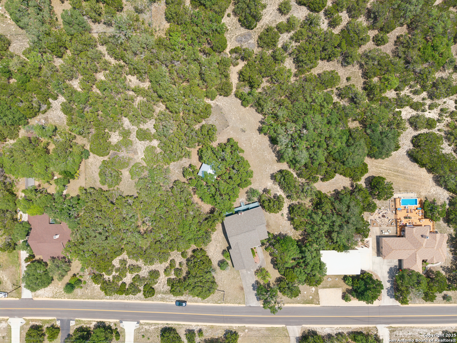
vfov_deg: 56.8
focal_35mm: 24
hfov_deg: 71.6
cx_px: 228
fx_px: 317
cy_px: 172
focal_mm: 8.7
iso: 130
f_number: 1.8
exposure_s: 1/1600
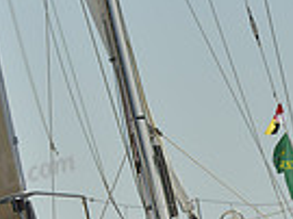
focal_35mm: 825
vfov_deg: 1.8
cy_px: 276
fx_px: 6977
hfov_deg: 2.4
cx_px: 189
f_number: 9
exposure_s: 1/1600
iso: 280
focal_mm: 200
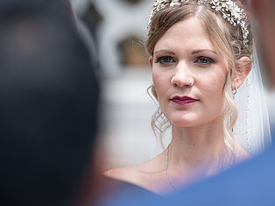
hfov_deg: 5.0
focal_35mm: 400
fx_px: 3175
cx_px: 205
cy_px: 129
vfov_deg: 3.7
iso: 100
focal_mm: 200
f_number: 3.5
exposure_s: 1/640
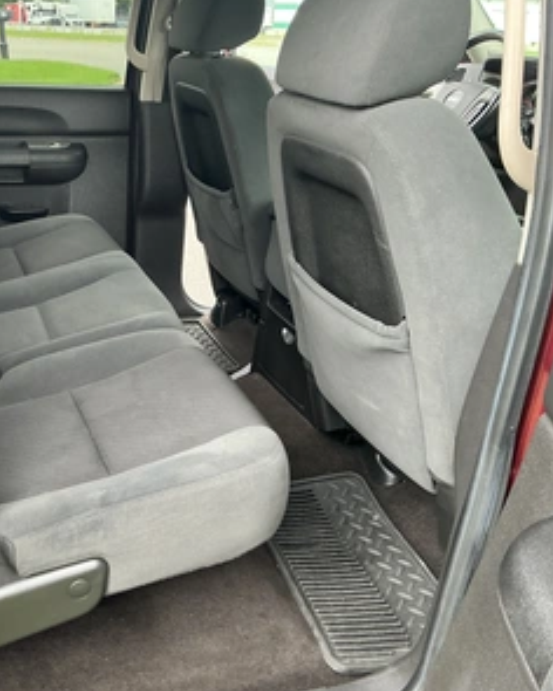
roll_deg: -2.1
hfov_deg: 38.9
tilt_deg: -22.0
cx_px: 127
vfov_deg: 49.1
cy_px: 347
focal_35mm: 37
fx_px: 757
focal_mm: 3
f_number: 1.8
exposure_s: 1/60
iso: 80
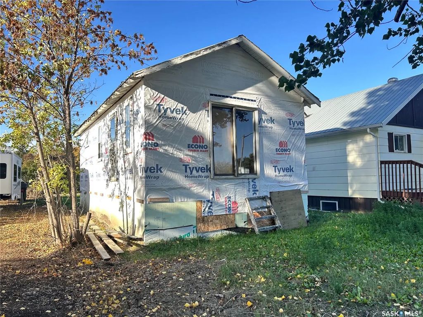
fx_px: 318
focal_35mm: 26
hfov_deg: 67.3
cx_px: 212
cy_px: 158
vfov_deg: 53.1
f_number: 1.5
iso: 50
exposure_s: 1/544
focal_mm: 5.7
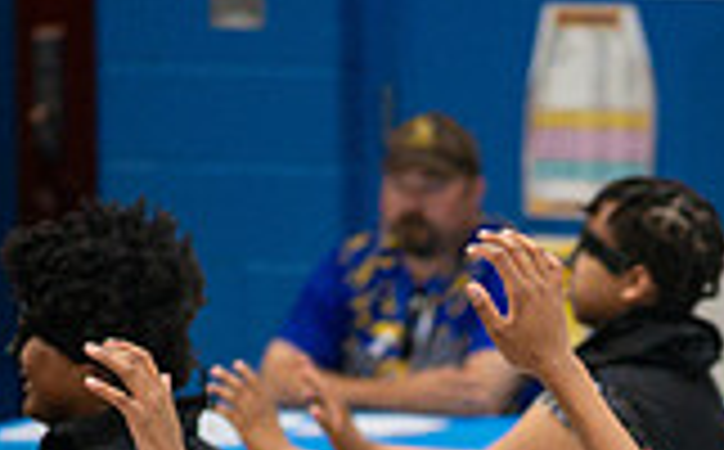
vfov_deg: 1.5
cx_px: 675
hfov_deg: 2.5
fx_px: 16861
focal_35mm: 856
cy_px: 1008
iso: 4000
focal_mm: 200
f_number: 4
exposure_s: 1/500
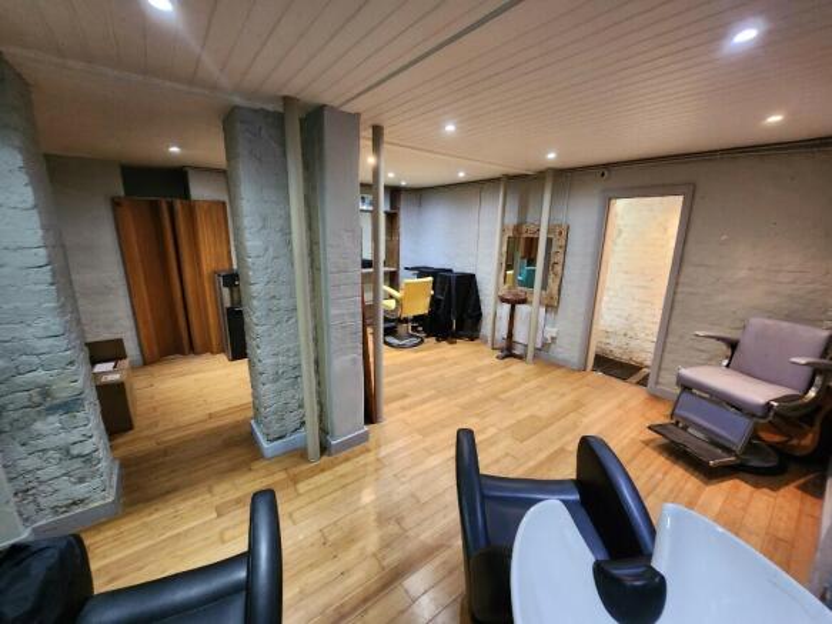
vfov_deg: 89.9
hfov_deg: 106.2
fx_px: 312
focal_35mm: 13
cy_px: 312
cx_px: 416
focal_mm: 1.7
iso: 400
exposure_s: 1/33
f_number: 2.2
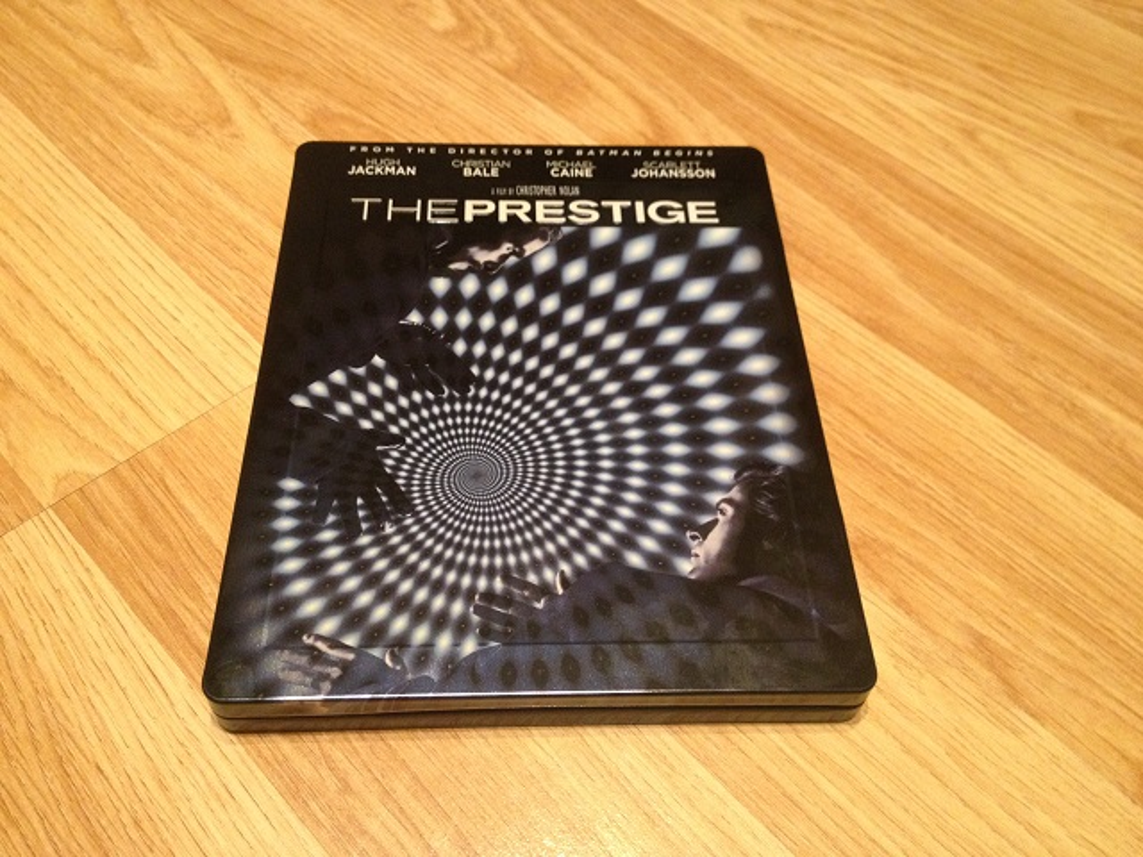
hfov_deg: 52.6
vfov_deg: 40.7
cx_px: 572
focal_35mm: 35
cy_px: 428
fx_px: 1156
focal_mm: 4.28
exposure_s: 1/20
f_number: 2.4
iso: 250
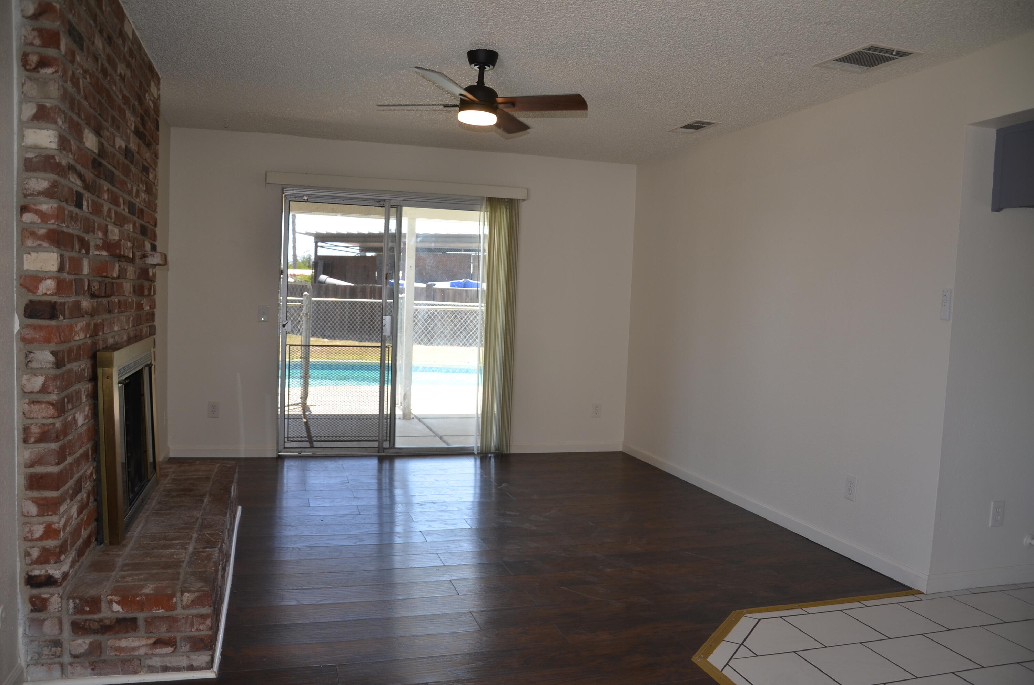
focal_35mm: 27
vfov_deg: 47.7
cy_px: 342
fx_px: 774
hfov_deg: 67.5
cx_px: 517
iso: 200
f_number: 3.5
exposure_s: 1/200
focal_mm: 18
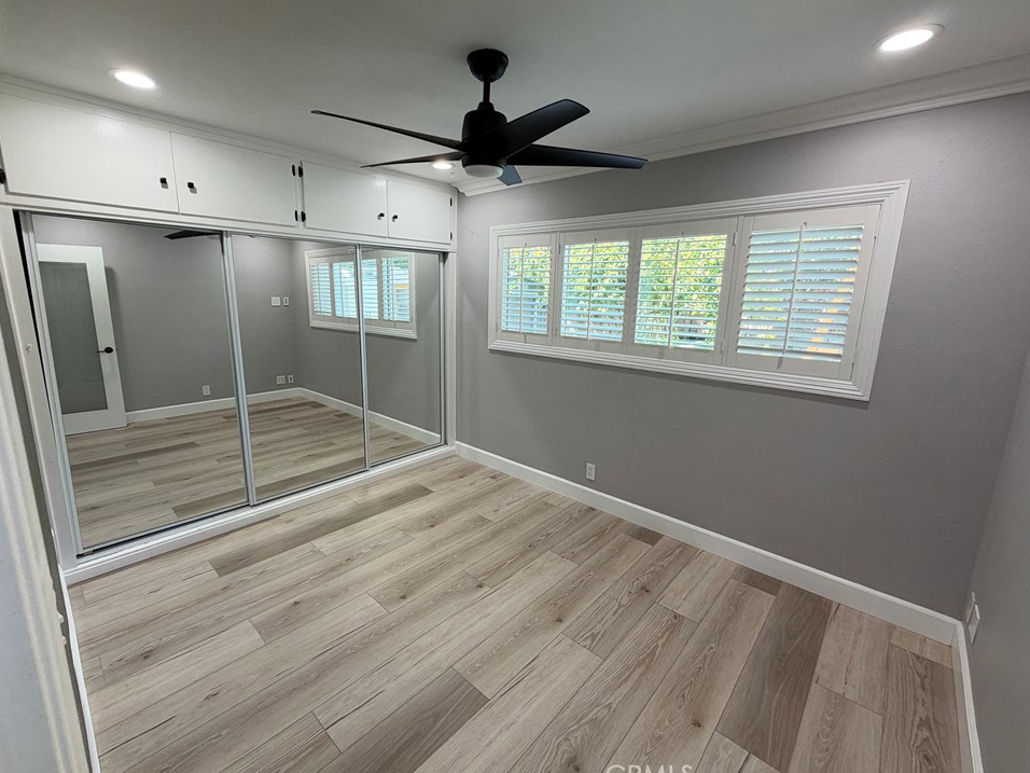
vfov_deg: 81.7
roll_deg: -0.7
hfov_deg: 98.1
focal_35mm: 15
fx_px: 446
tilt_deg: -9.0
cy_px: 376
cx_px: 497
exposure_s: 1/120
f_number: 2.2
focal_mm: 2.22
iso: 125
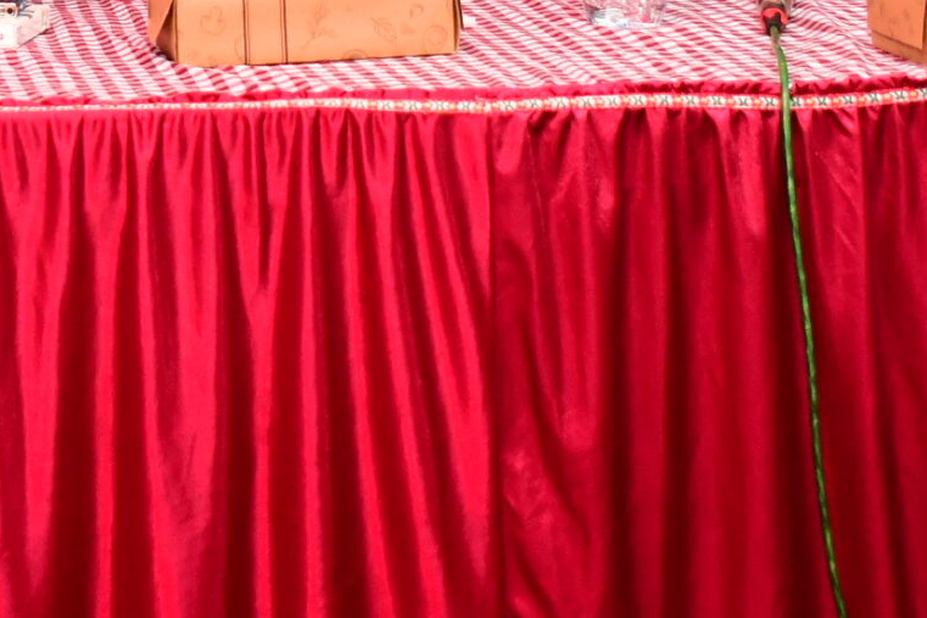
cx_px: -27
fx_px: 2857
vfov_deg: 11.7
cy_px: -376
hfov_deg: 17.9
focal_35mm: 111
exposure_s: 1/60
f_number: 3.5
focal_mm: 22
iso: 1600
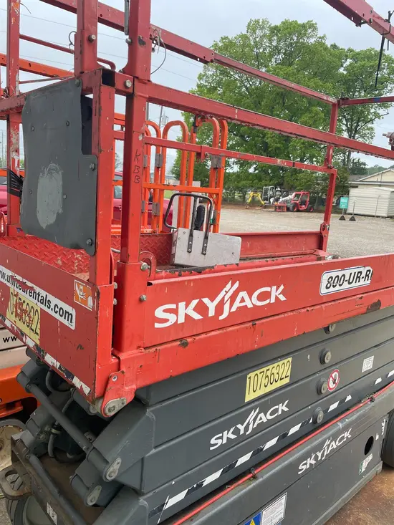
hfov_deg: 53.1
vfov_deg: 67.3
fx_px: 394
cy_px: 262
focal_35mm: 26
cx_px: 197
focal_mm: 4.2
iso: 32
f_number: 1.6
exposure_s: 1/244
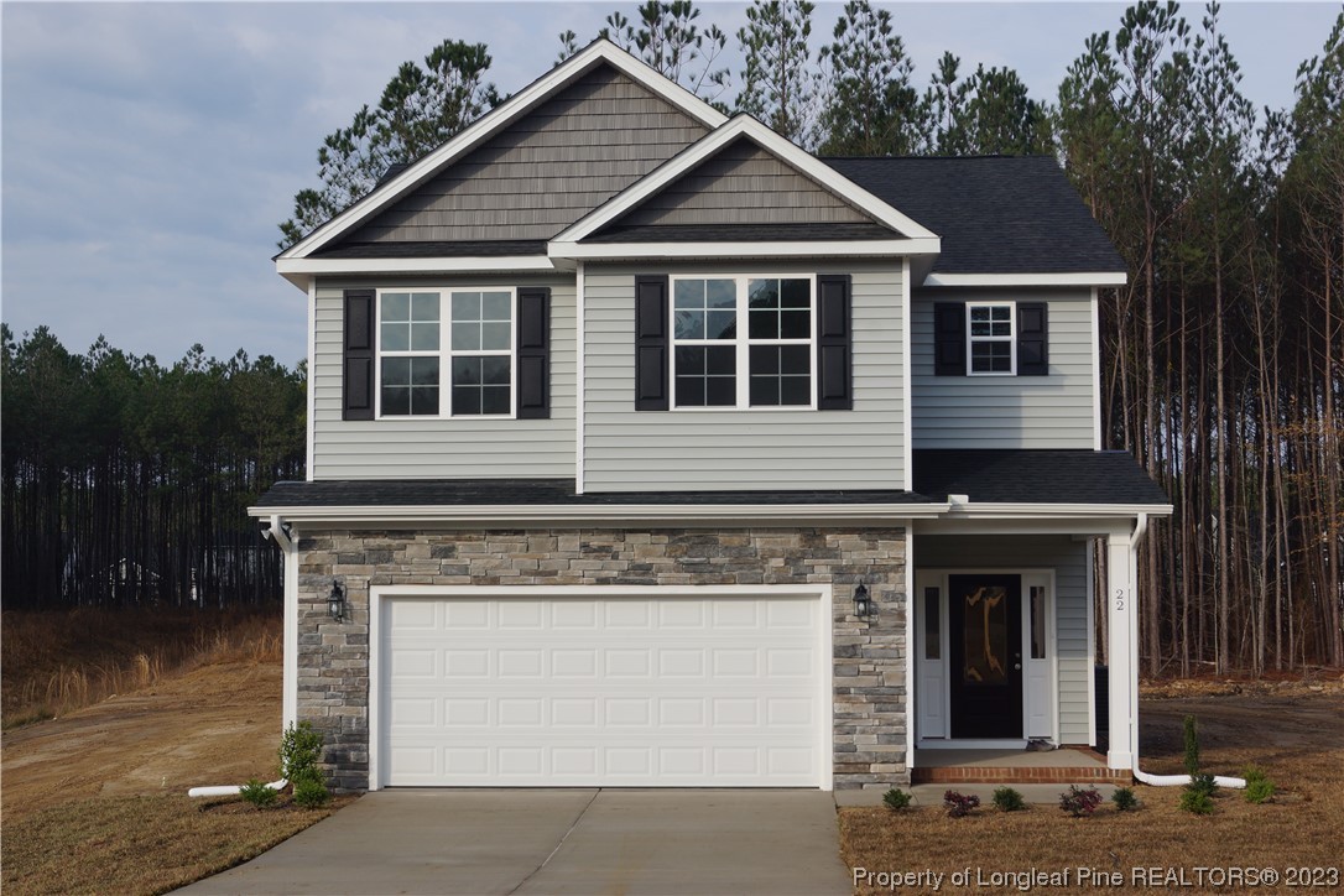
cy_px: 448
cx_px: 672
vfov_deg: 29.9
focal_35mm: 45
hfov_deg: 43.6
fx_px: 1680
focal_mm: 30
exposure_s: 1/160
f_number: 13
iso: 100
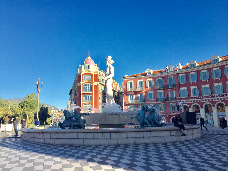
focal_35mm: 29
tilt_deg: +10.7
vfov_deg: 48.2
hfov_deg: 61.7
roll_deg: +0.8
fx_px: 191
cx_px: 114
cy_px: 86
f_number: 2.2
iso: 32
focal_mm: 4.15
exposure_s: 1/1364
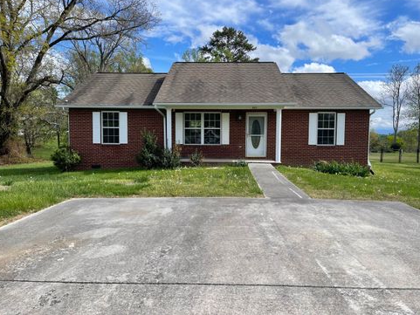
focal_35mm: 26
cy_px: 152
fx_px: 316
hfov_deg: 67.3
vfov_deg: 53.1
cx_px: 212
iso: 32
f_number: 1.6
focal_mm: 5.1
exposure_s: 1/3559
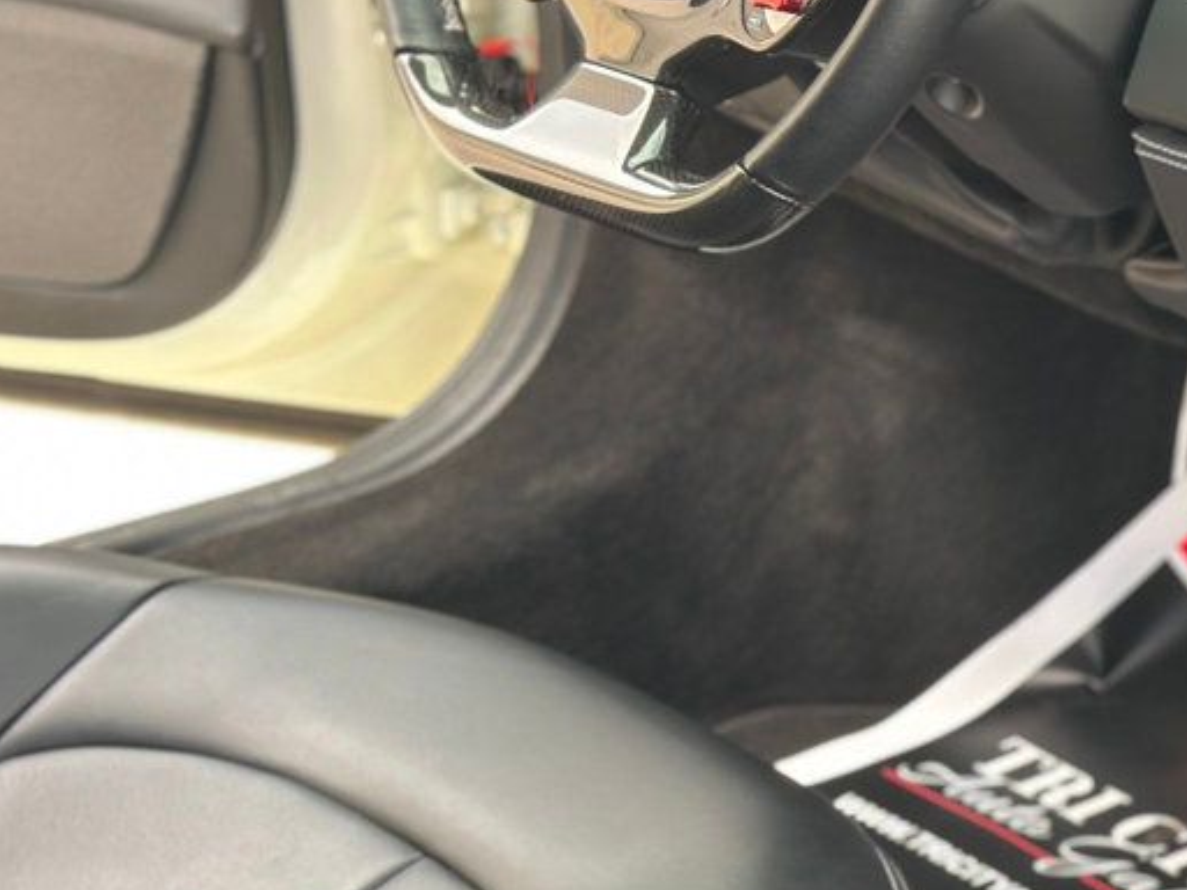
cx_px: 1166
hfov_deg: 19.9
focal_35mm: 96
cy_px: 769
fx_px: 3292
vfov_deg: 15.3
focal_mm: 6.86
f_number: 1.78
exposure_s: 1/60
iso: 160
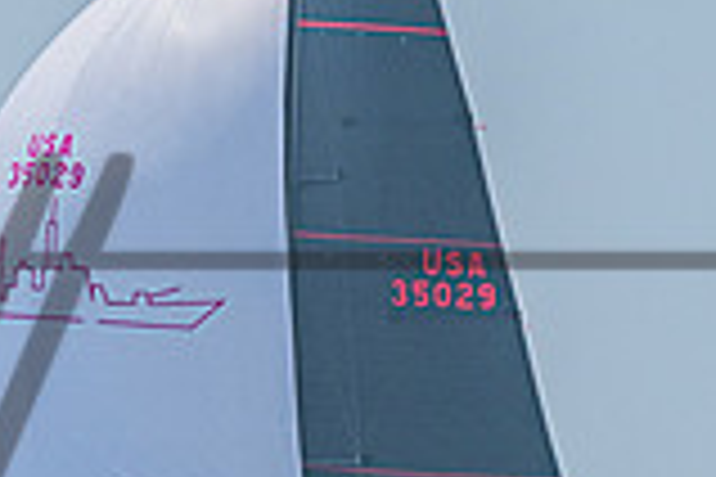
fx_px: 27425
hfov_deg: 1.5
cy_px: 521
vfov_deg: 1.0
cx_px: -152
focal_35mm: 1379
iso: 400
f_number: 6.3
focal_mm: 290
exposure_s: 1/5000
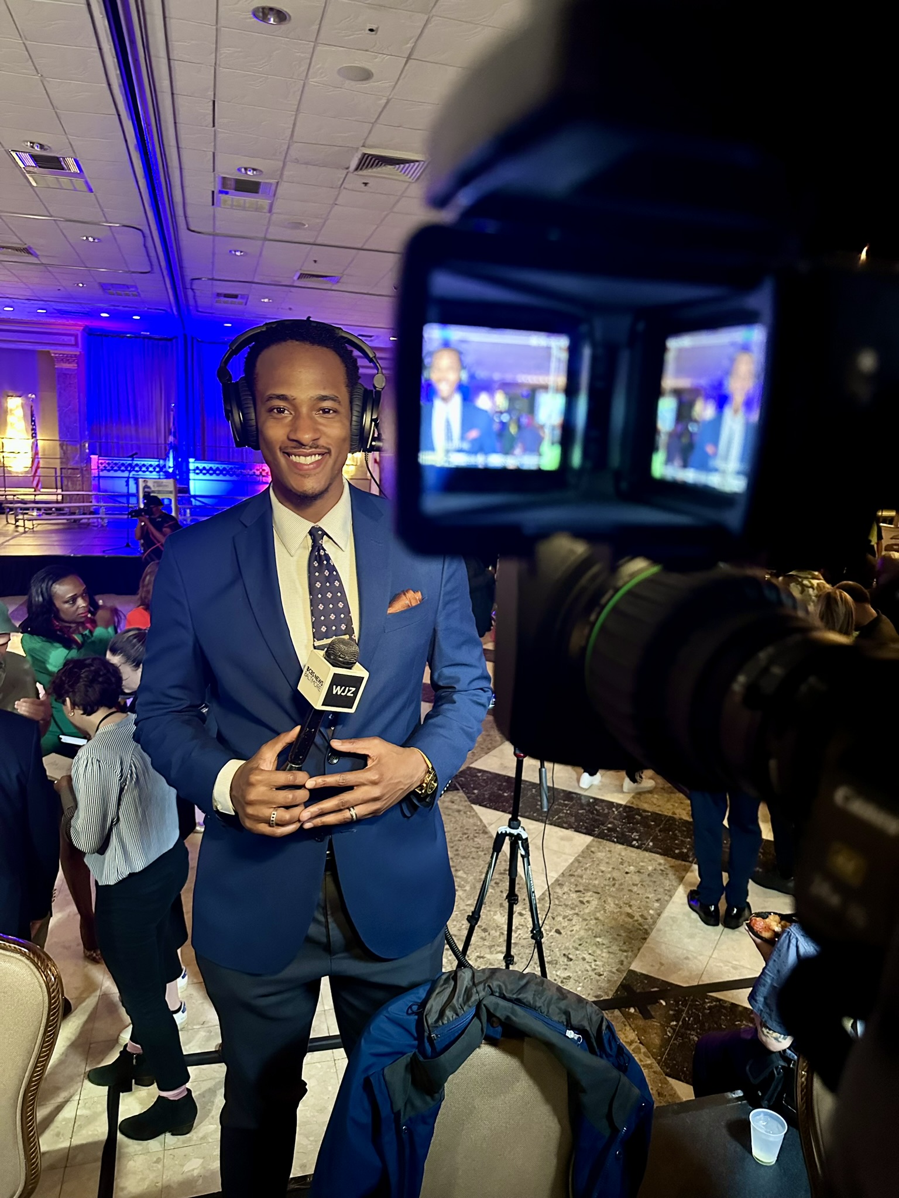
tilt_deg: -8.6
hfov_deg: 56.8
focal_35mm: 24
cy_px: 599
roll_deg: -1.7
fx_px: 831
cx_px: 450
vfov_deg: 71.6
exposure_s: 1/40
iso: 1000
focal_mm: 6.86
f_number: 1.78
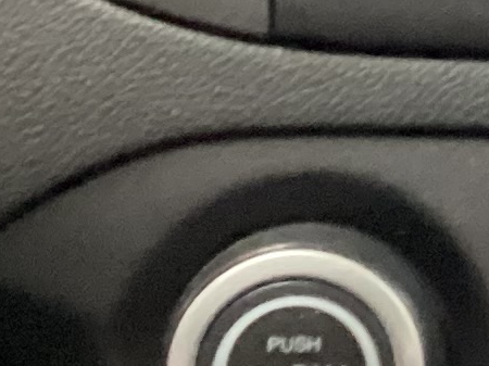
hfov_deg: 8.4
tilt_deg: -24.7
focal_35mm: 225
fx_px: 3177
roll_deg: -3.2
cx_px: 980
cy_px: 5
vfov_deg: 6.6
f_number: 2.4
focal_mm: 3.3
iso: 640
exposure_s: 1/25
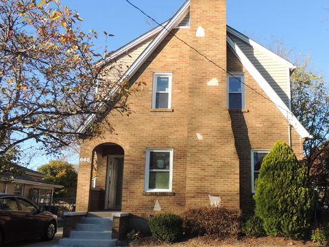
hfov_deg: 56.3
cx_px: 199
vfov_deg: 43.9
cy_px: 148
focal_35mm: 32
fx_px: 304
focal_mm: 4.3
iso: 100
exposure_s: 1/500
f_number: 3
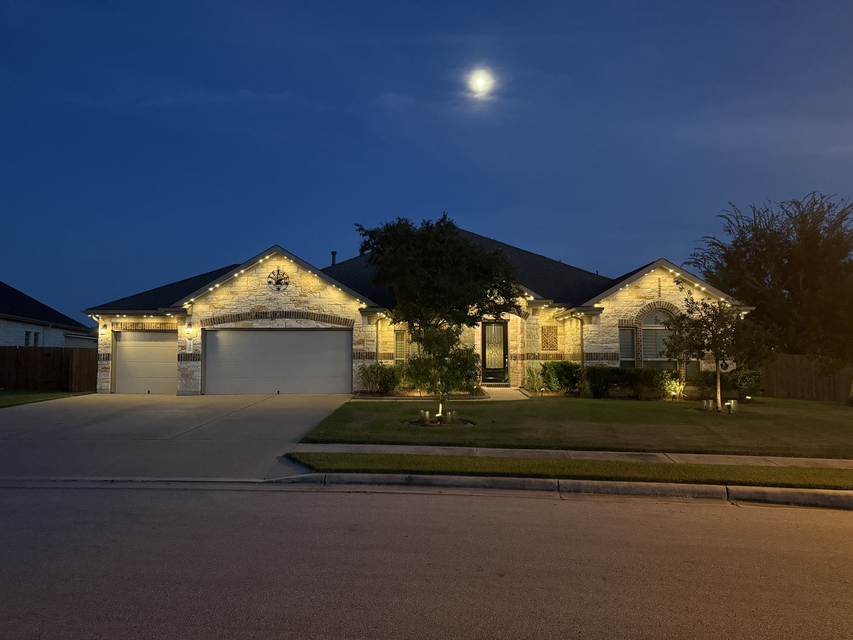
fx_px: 591
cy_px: 320
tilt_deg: +4.7
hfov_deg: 71.6
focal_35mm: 24
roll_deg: +0.0
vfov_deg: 56.8
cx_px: 426
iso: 1250
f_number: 1.78
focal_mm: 6.76
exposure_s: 1/30
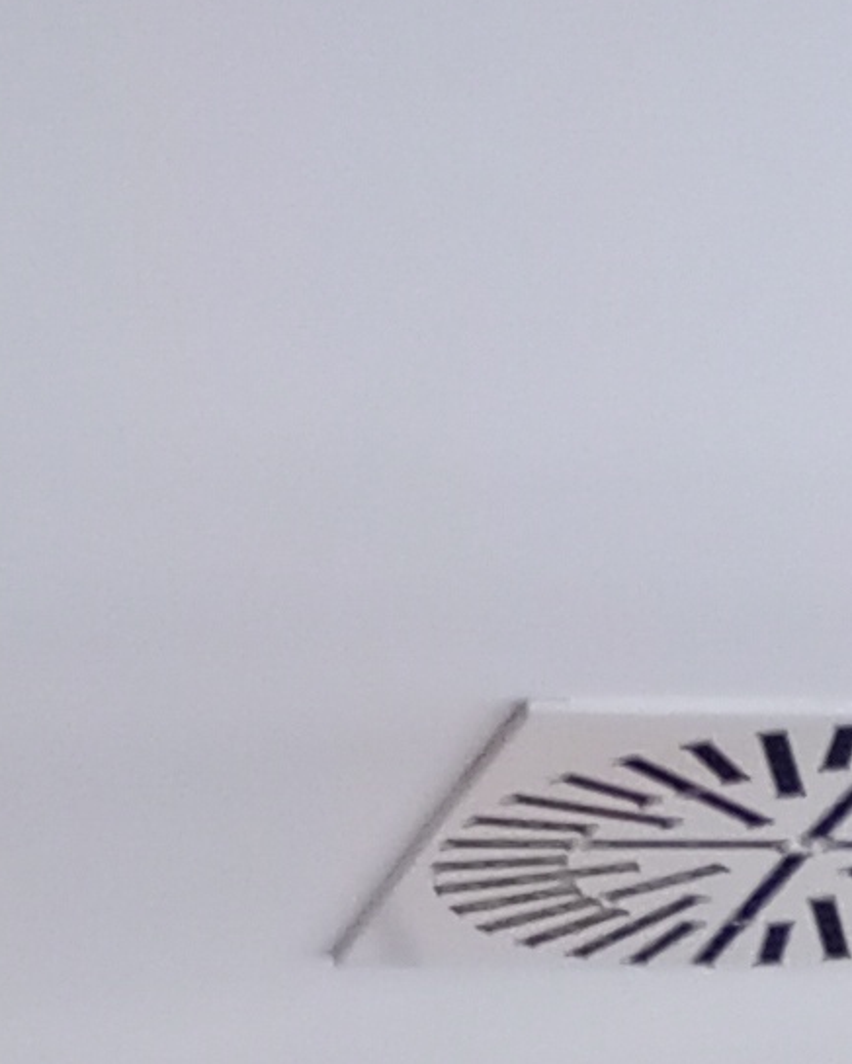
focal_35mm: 205
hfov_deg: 7.4
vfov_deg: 8.3
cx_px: -475
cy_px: 2940
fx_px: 6462
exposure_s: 1/25
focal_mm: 4.27
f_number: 1.8
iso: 1756
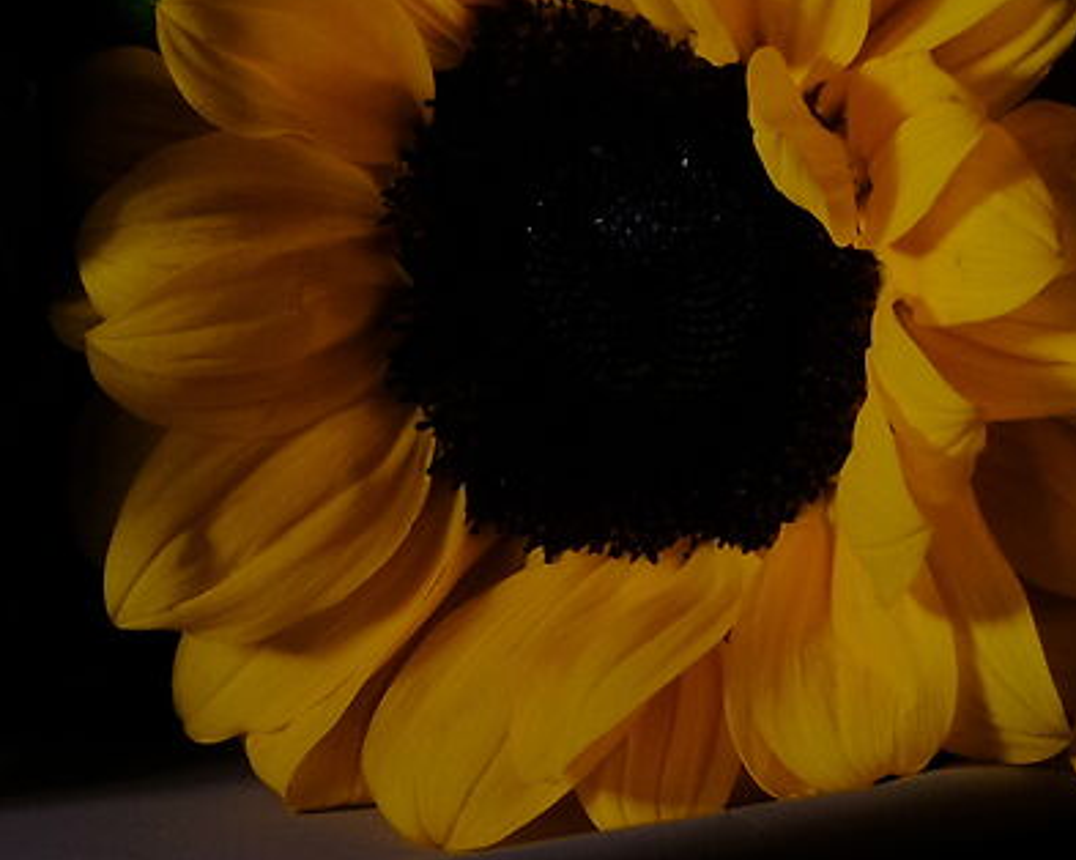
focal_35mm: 384
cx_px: 2669
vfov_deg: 4.0
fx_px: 12223
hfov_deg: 4.9
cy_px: -627
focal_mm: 44.7
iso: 160
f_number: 11
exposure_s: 20
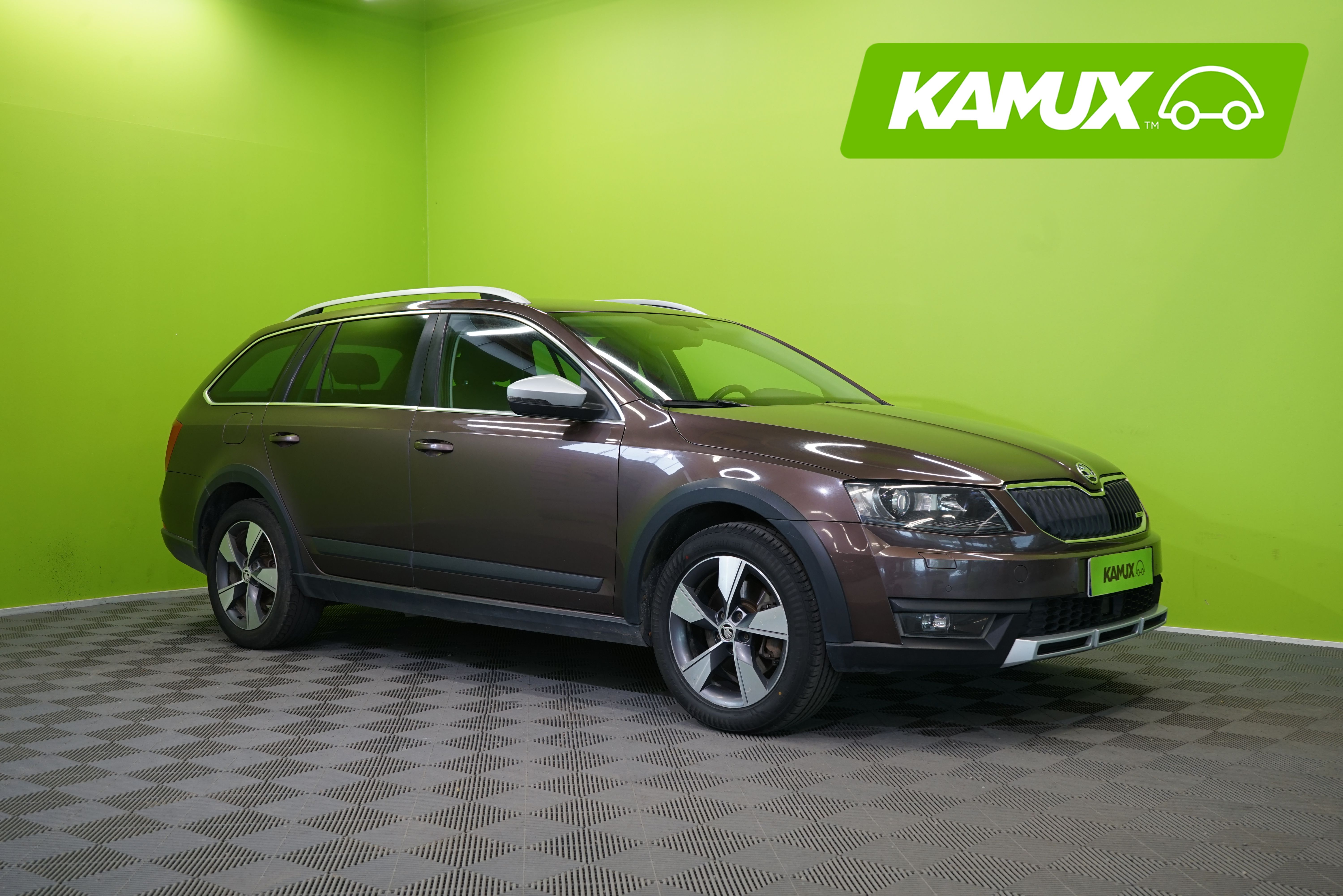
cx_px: 672
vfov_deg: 35.1
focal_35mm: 38
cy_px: 448
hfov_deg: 50.7
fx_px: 1418
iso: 500
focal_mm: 38
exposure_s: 1/30
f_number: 6.3
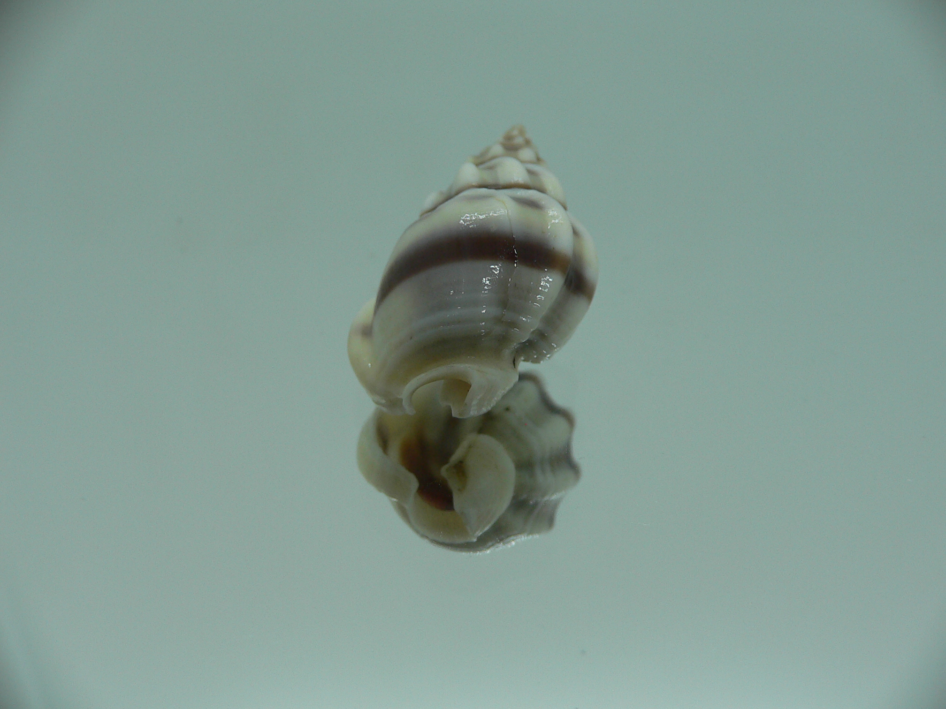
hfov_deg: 52.6
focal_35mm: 35
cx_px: 473
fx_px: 956
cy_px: 354
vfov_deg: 40.7
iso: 80
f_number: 2.8
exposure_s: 1/60
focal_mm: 4.6
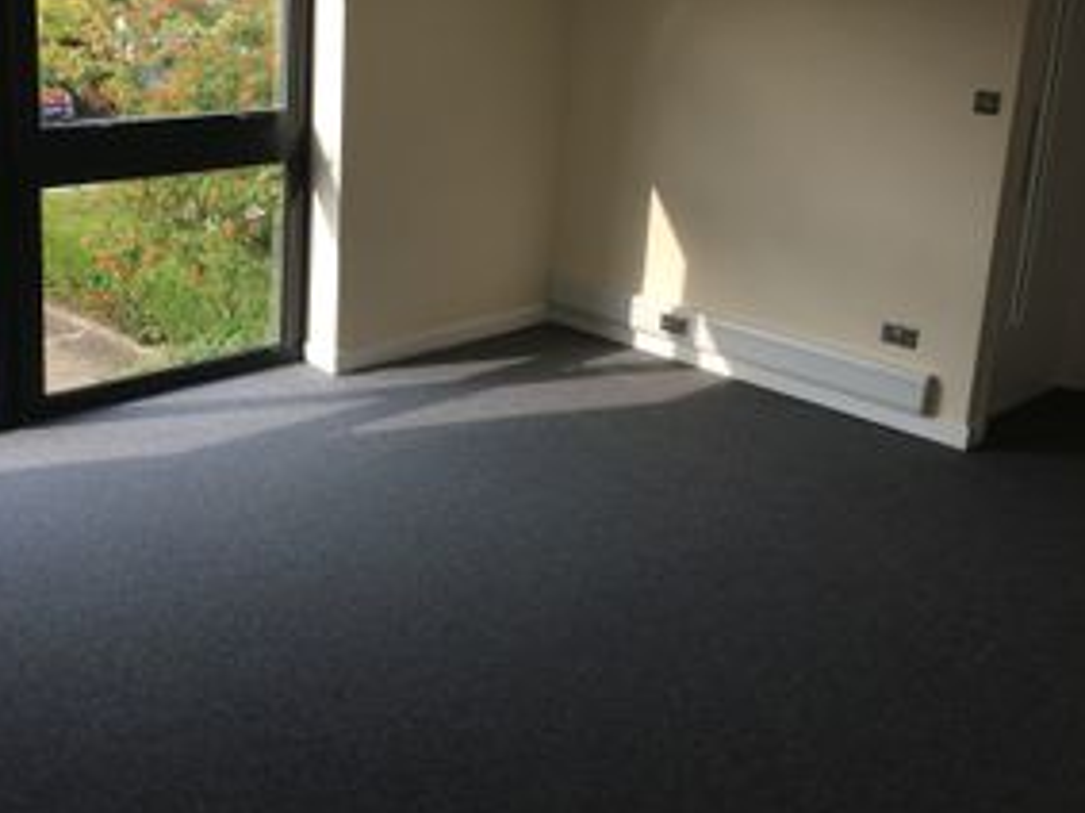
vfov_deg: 34.7
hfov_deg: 45.1
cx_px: 357
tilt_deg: -13.9
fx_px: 1285
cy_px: 261
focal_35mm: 41
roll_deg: -2.2
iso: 25
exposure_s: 1/208
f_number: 2.2
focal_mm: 4.15
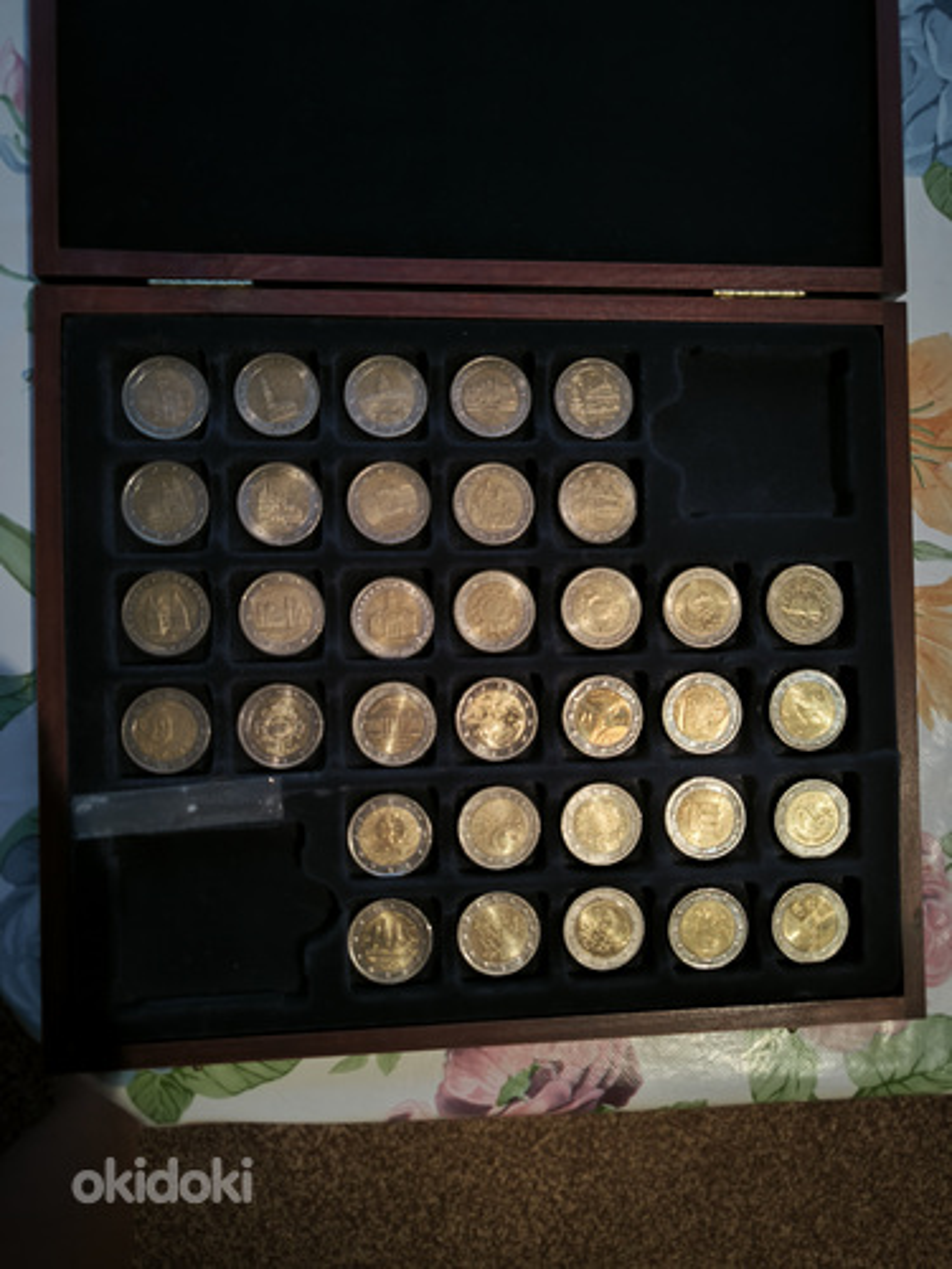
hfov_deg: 56.8
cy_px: 634
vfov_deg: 71.6
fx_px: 880
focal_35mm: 24
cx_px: 476
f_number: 1.9
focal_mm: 6.92
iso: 823
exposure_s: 1/33.3
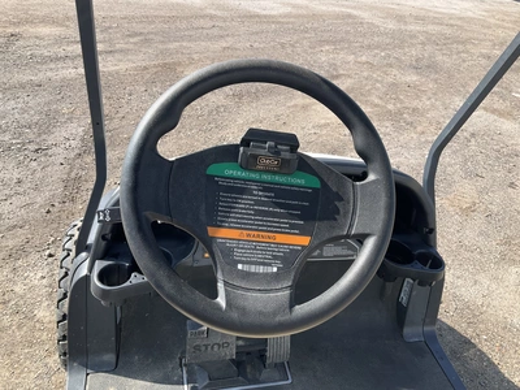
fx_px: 436
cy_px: 195
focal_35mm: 29
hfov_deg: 61.7
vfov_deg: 48.2
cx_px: 260
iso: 25
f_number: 1.8
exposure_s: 1/562
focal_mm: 3
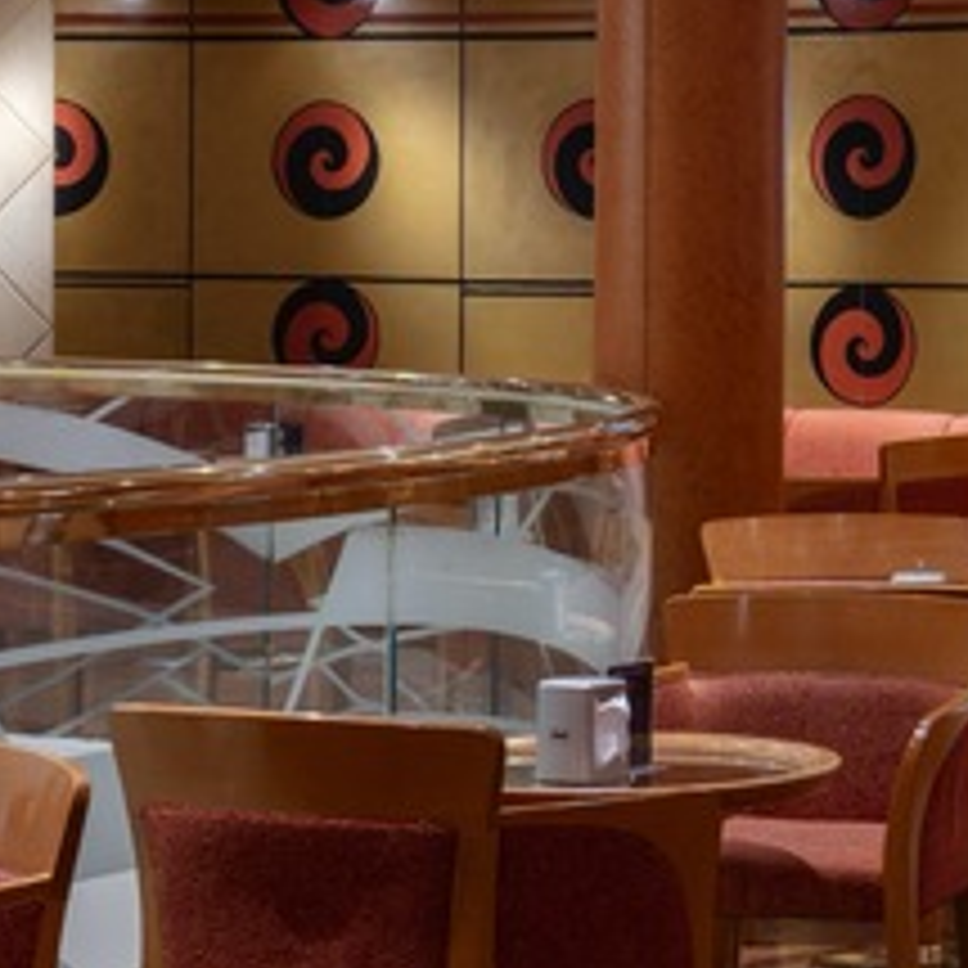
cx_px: 1288
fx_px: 4271
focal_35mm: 135
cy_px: 243
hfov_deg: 12.5
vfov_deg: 12.9
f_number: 11
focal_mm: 38
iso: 100
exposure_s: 1
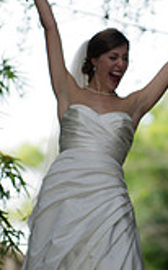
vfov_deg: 3.8
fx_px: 4062
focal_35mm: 554
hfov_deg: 2.4
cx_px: 110
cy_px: 98
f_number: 2.8
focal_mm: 200
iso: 400
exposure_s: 1/200
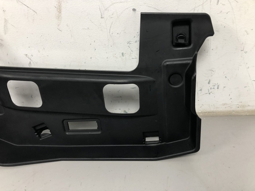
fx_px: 206
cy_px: 96
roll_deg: +10.2
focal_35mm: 28
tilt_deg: -35.3
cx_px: 128
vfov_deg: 49.7
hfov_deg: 63.4
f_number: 1.8
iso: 40
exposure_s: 1/25
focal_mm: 4
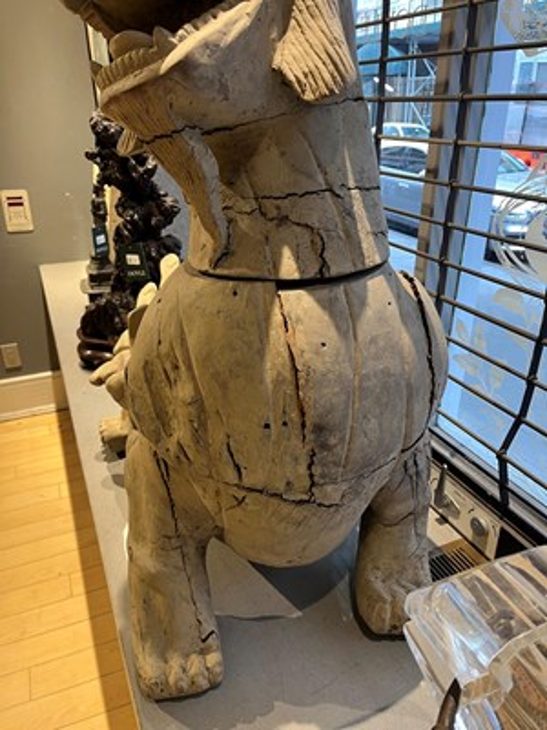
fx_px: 548
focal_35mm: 26
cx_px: 274
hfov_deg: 53.1
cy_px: 365
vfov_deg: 67.3
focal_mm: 5.1
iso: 125
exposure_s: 1/60
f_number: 1.6
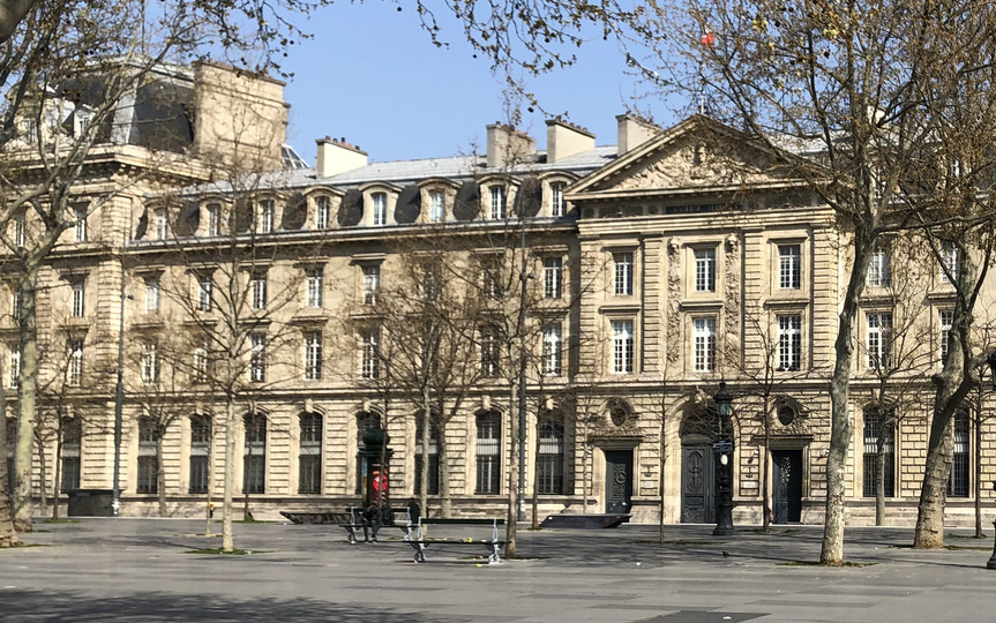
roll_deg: +0.3
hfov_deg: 35.5
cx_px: 814
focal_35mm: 55
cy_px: 412
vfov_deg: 23.5
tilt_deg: +3.1
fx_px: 1493
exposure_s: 1/2114
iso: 20
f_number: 1.8
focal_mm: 4
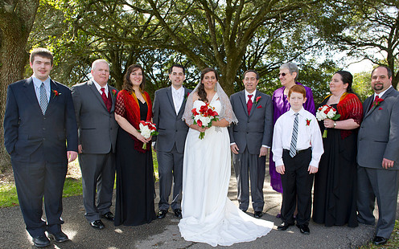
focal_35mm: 31
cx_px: 213
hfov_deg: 61.2
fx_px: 337
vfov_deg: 40.6
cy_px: 136
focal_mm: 26
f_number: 5.6
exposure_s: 1/200
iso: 320
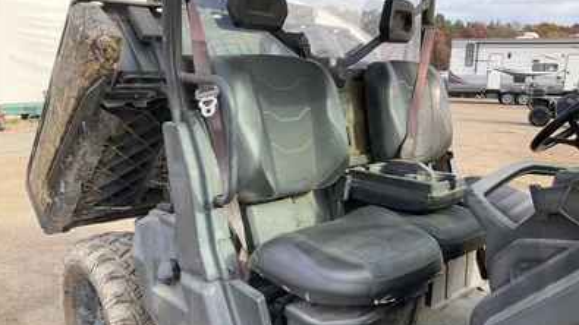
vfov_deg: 36.6
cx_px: 287
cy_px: 189
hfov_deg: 61.0
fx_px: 491
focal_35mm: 32
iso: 25
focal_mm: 3
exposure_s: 1/309
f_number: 1.8
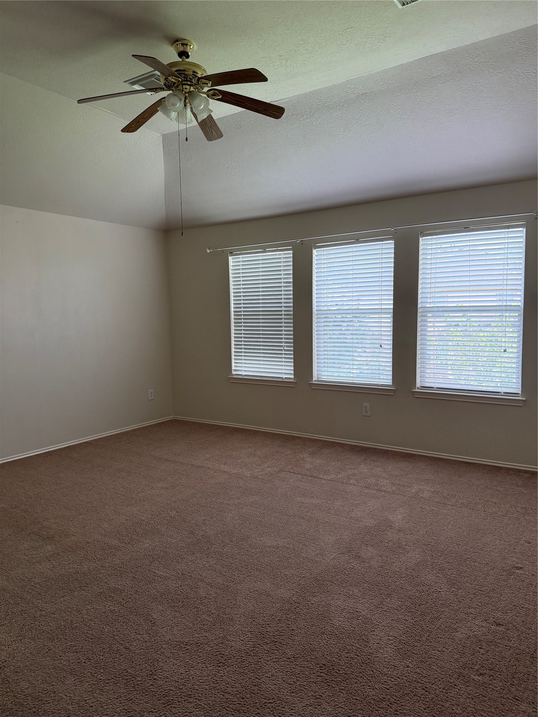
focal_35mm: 24
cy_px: 358
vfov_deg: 71.6
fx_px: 497
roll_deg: +0.0
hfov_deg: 56.8
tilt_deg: -4.6
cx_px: 269
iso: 200
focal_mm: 6.76
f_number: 1.78
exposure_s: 1/184
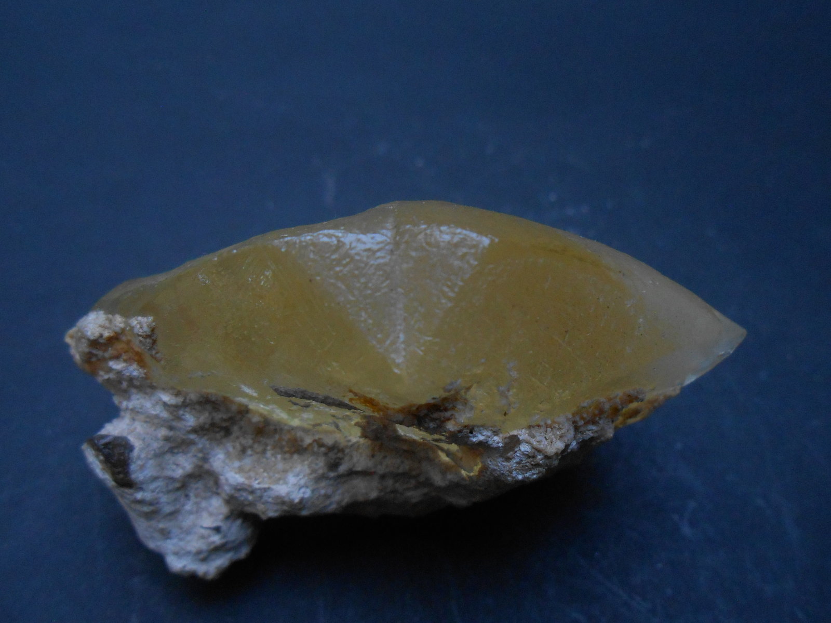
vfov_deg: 53.1
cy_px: 312
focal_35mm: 26
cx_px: 416
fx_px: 624
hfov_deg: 67.3
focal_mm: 4.6
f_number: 3.5
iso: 400
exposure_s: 1/6
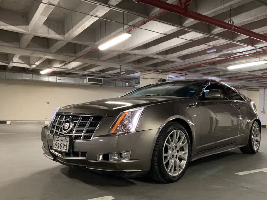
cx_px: 162
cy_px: 111
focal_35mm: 32
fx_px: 247
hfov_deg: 56.3
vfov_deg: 44.1
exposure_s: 1/33
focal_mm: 4.25
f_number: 1.8
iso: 400
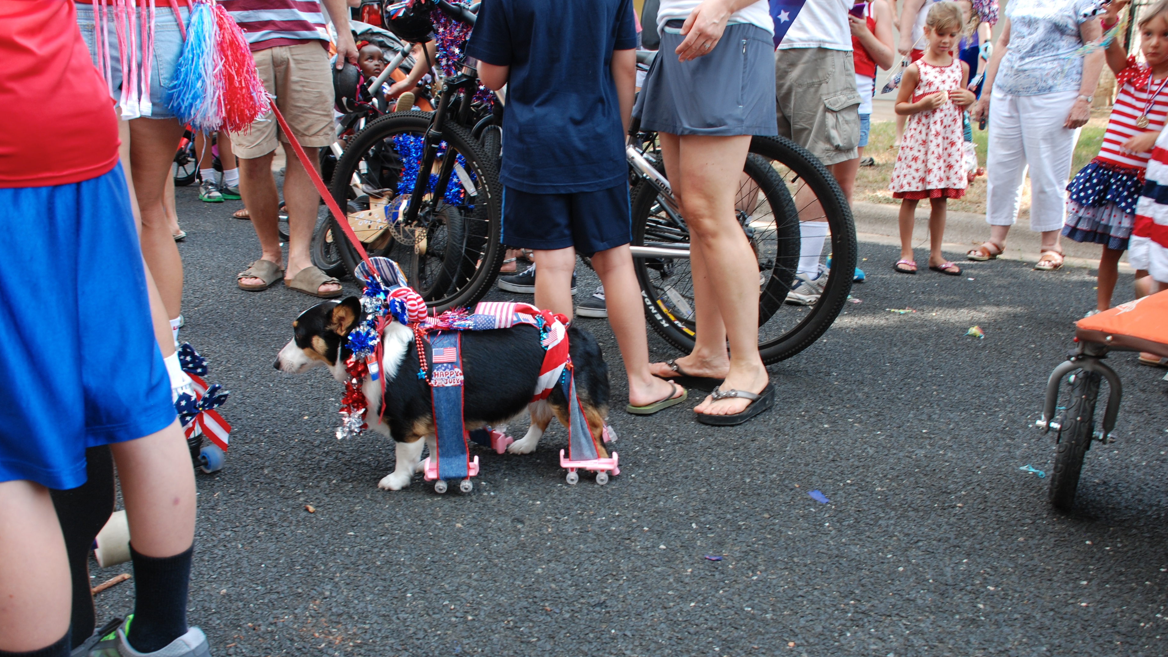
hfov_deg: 61.0
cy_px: 359
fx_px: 991
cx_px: 586
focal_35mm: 32
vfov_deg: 36.7
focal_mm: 20
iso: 200
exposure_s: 1/100
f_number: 5
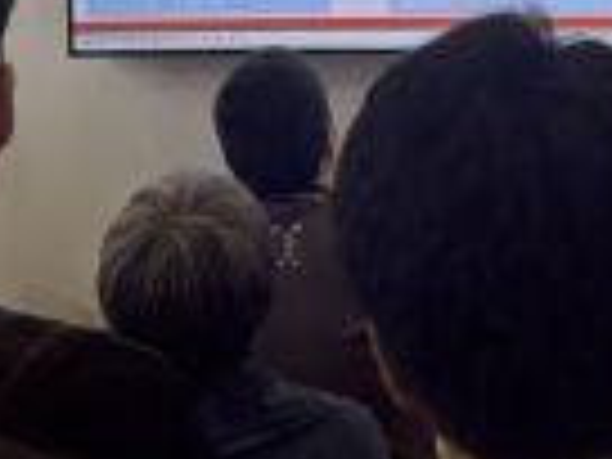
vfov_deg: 12.1
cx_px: 432
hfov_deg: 18.5
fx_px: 1874
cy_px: -508
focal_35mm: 106
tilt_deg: +5.1
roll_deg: +2.9
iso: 64
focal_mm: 6.76
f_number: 1.78
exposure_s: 1/100
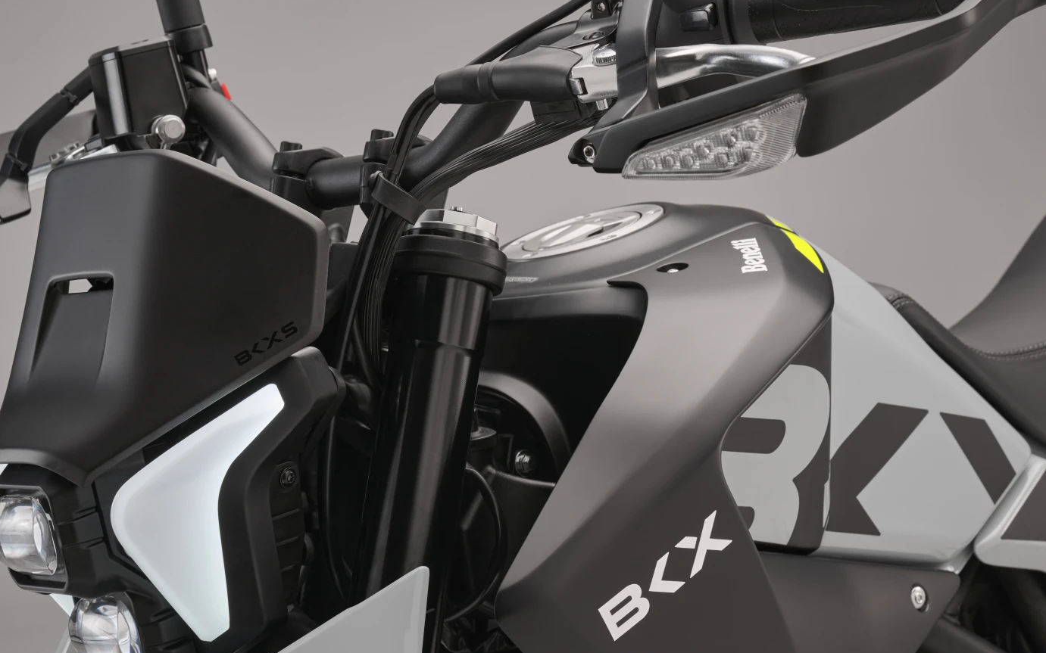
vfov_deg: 14.0
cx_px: 451
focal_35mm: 93
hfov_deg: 22.3
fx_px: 2651
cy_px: 452
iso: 100
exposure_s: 1/30
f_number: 11
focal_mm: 70
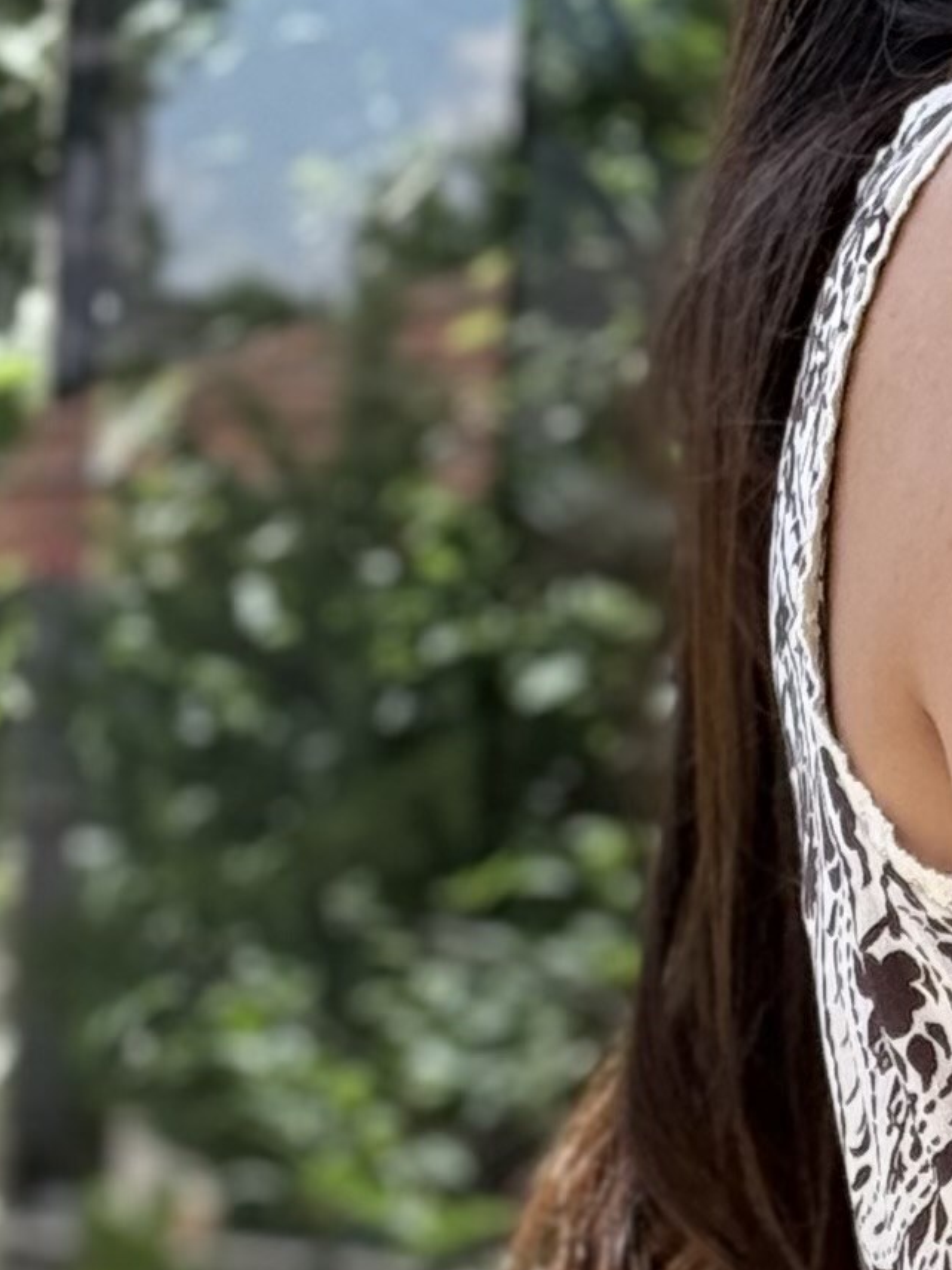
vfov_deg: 8.7
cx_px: 1527
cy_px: 1512
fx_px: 8287
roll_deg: -4.4
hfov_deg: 6.5
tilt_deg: -22.1
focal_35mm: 226
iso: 80
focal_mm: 6.76
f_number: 1.78
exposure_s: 1/496
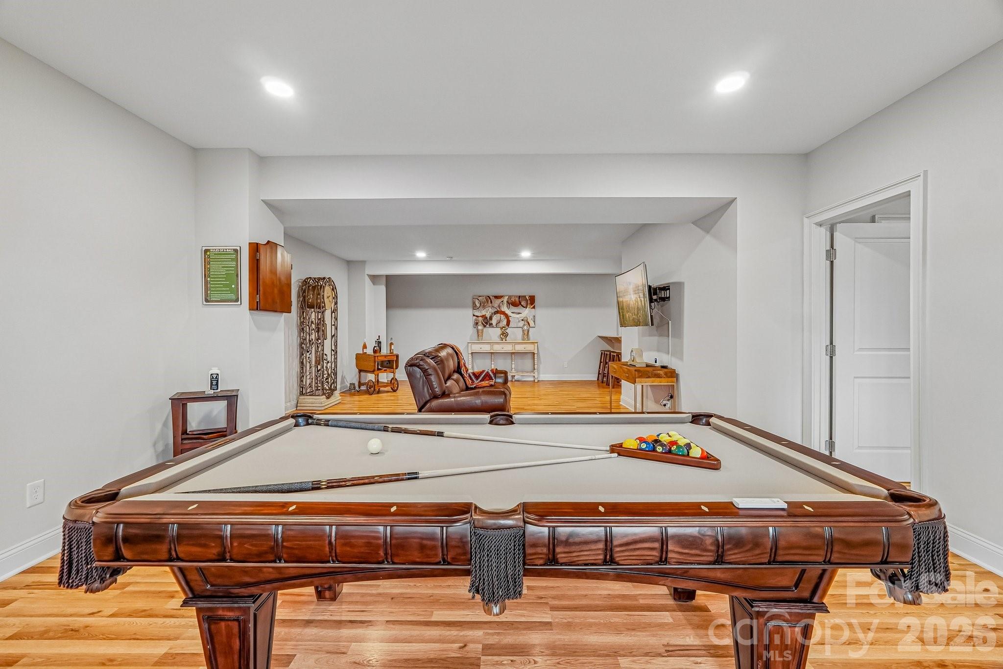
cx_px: 502
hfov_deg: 100.4
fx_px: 418
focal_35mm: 15
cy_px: 334
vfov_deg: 77.3
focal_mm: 10
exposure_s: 1/3.33
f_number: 8
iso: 400
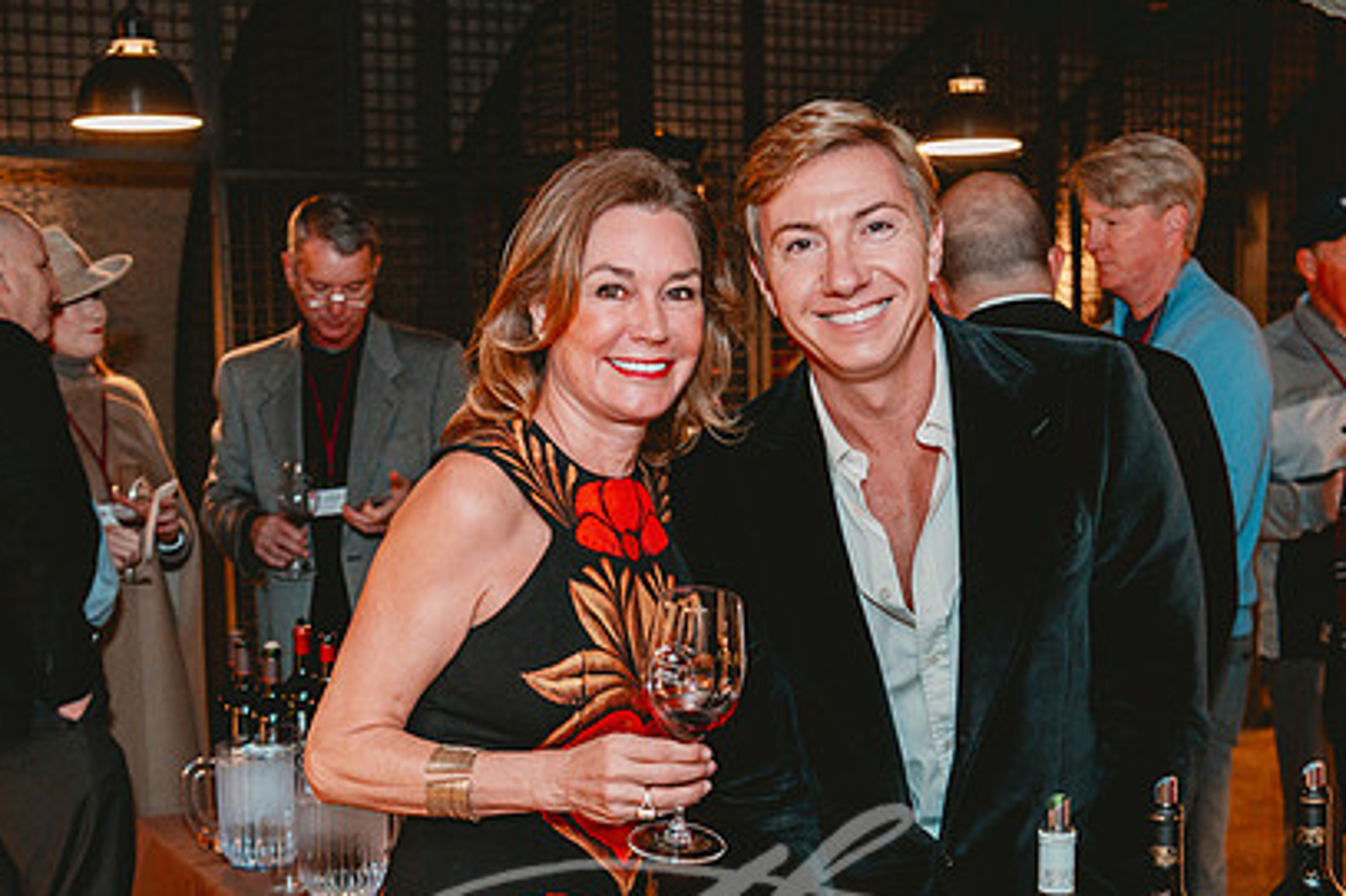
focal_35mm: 57
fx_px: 2130
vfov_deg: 23.6
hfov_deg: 35.0
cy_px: 618
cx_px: 724
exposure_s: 1/60
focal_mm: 40
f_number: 4
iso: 2000
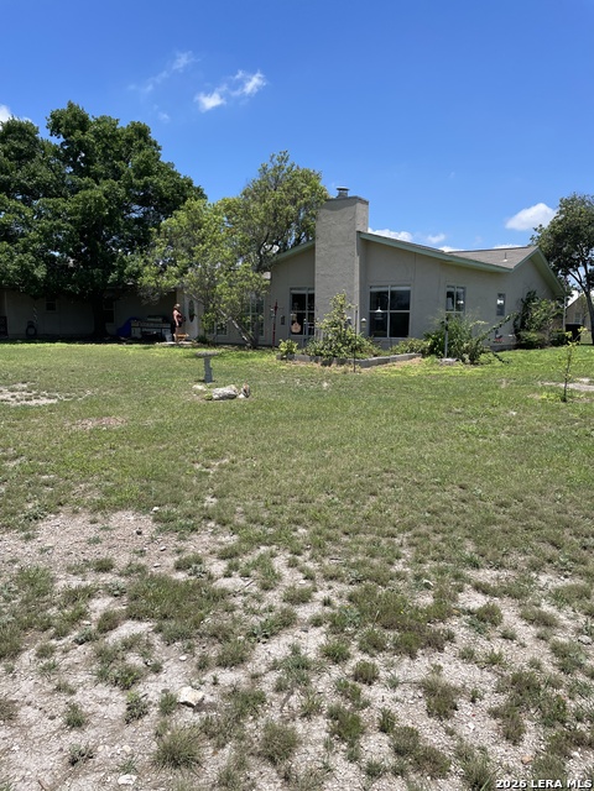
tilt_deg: -6.9
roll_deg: +0.1
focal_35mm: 26
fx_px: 595
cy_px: 396
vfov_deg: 67.3
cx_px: 297
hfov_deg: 53.1
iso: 50
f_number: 1.6
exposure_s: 1/5051
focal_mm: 4.2
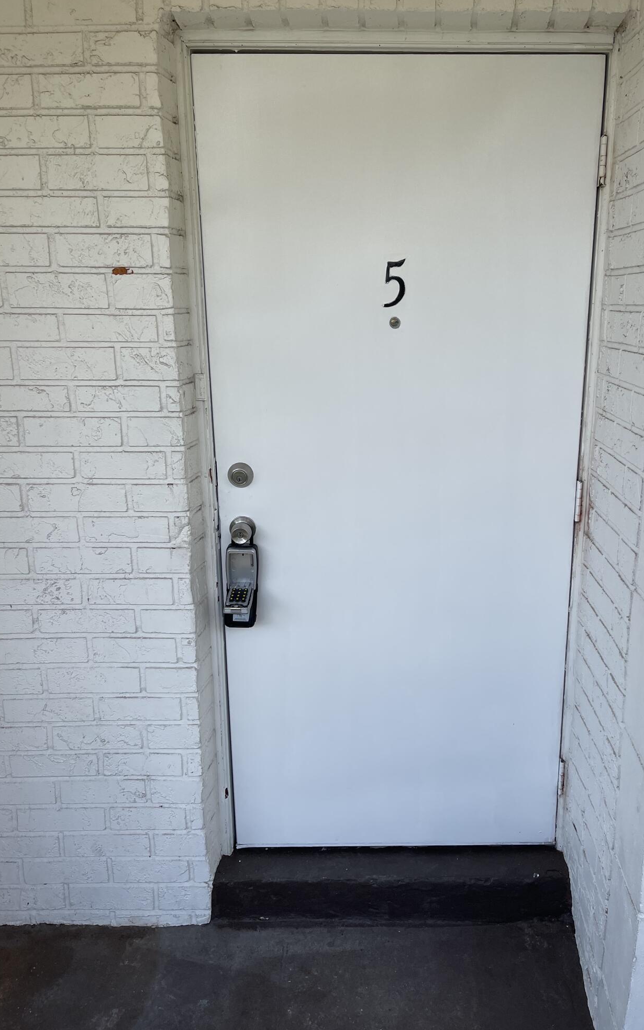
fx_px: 787
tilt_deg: -15.0
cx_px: 379
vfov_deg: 66.5
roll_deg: -0.4
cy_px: 510
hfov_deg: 44.3
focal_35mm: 28
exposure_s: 1/1689
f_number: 1.6
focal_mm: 5.1
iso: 32
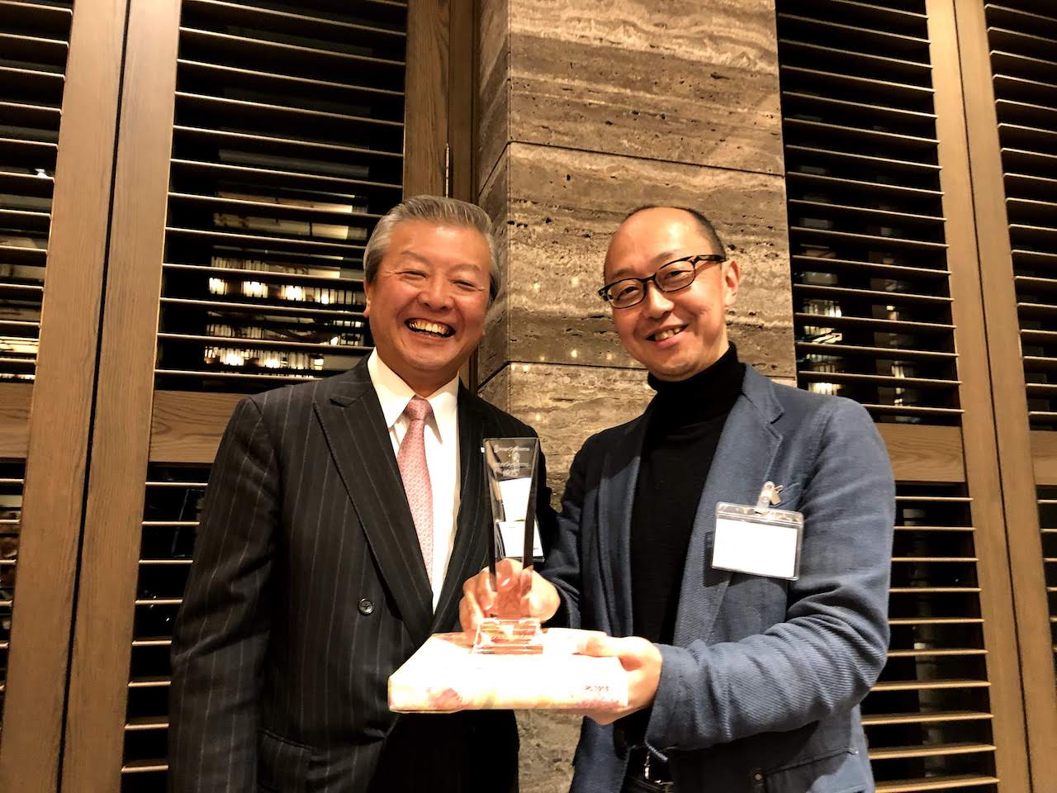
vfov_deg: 49.7
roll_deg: +1.3
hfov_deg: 63.4
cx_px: 528
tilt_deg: +10.7
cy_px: 396
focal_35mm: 28
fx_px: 855
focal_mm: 4
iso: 320
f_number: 1.8
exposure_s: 1/33
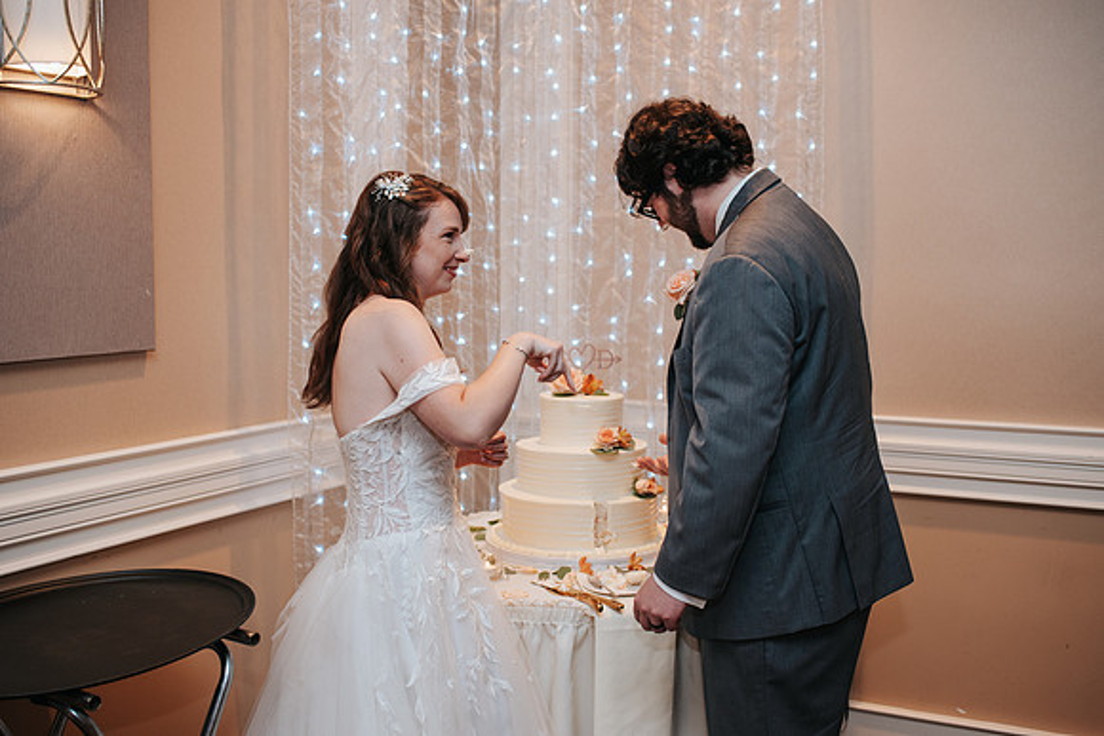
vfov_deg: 35.3
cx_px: 552
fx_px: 1159
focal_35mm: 38
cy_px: 363
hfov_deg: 50.9
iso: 800
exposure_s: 1/160
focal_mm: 35
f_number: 2.8
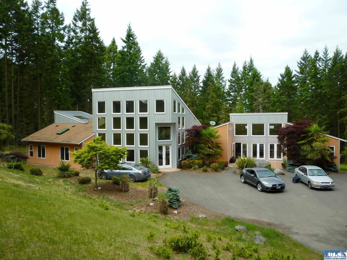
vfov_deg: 48.2
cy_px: 130
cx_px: 174
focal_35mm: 29
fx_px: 291
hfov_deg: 61.7
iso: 80
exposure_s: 1/500
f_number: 3.3
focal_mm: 5.2
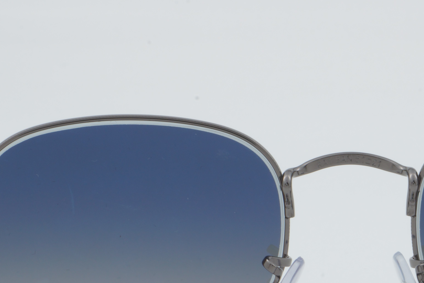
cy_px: 253
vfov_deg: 8.5
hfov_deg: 12.7
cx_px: 349
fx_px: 1896
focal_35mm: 161
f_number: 29
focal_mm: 55
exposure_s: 1/4
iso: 100
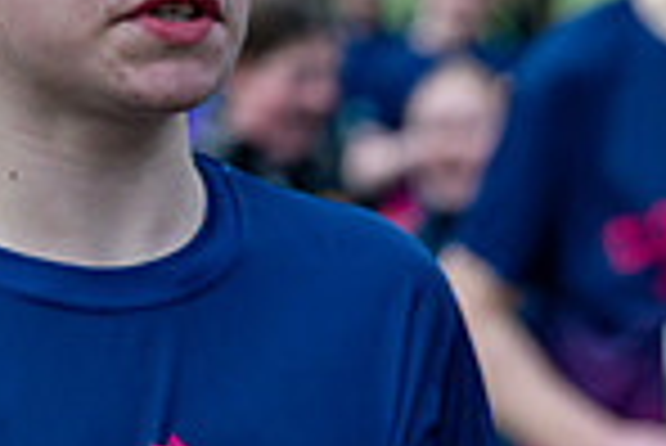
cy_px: 822
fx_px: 5074
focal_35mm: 274
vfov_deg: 5.0
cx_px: 1044
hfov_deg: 7.4
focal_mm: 70
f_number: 2.8
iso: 500
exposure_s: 1/1250
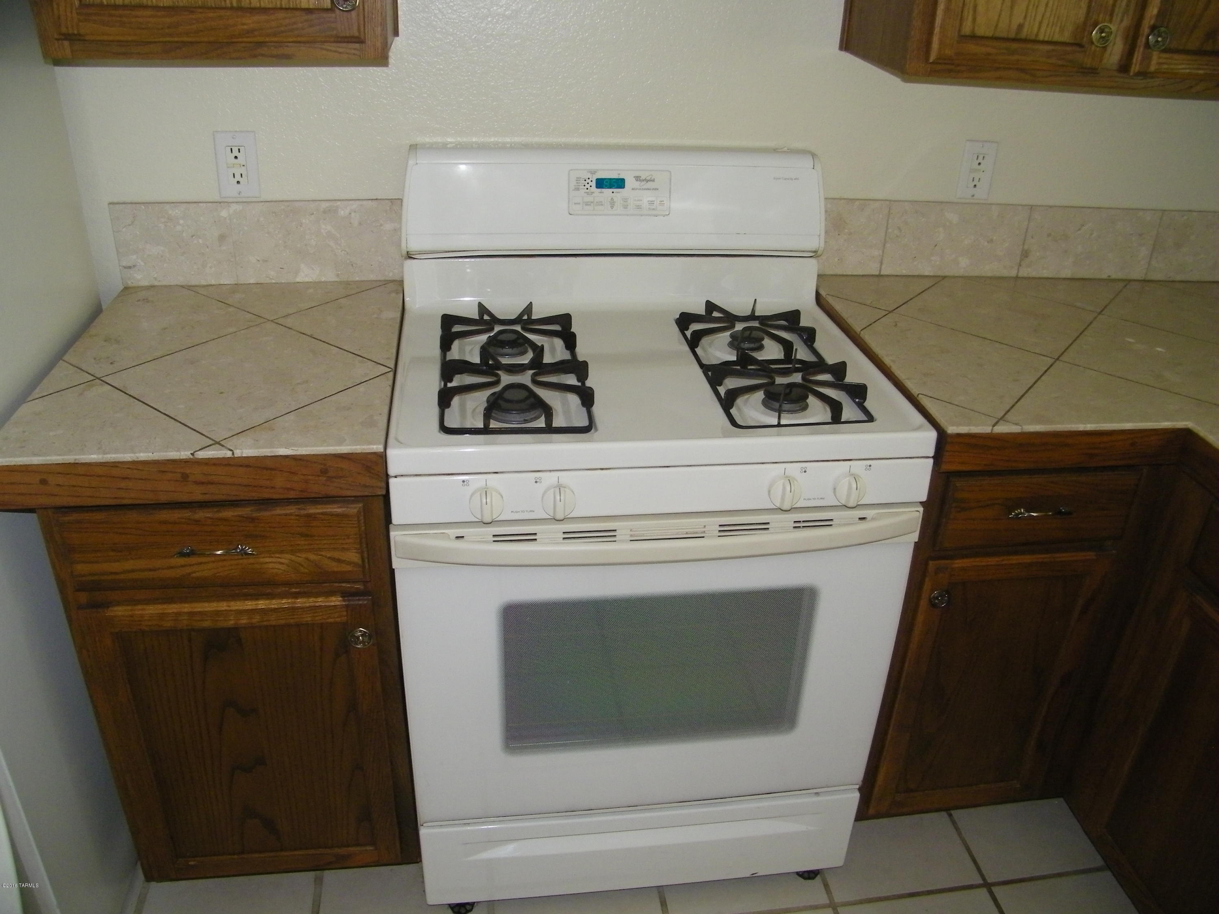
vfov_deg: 49.7
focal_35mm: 28
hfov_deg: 63.4
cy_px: 457
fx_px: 986
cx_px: 610
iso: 200
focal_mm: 5
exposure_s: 1/125
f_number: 3.5
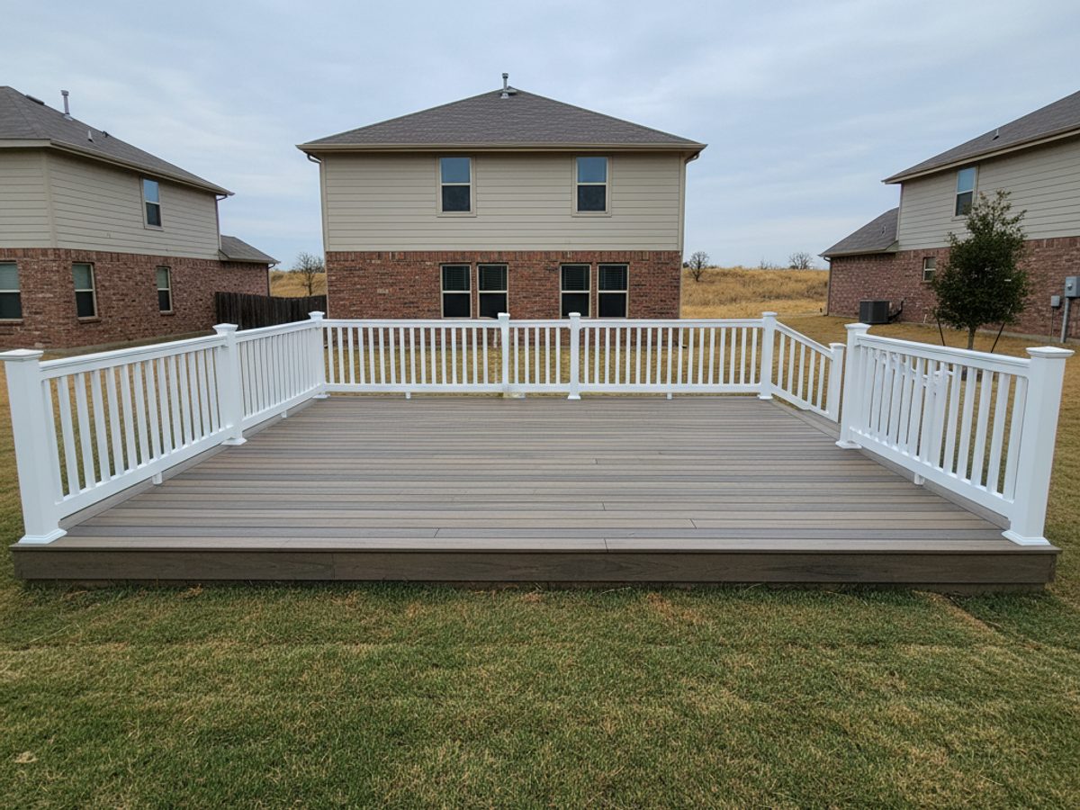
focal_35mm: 23
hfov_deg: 73.9
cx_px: 540
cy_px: 405
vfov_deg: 58.9
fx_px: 718
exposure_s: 1/935
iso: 1397
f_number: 1.8
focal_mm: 6.4
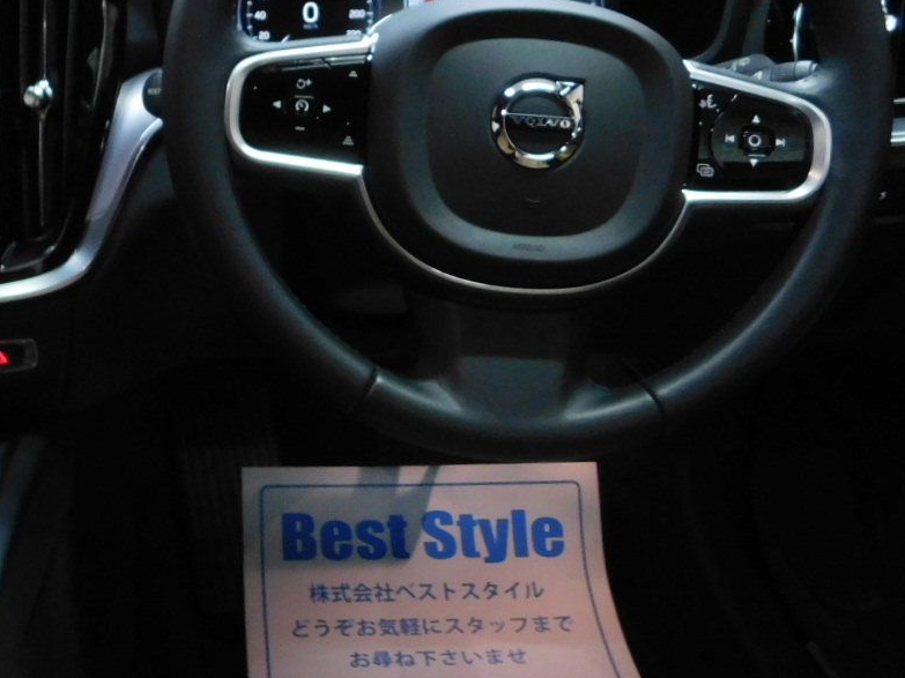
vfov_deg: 30.8
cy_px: 273
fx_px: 1229
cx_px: 178
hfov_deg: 38.9
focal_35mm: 47
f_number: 3
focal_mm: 4
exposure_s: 1/20
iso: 400
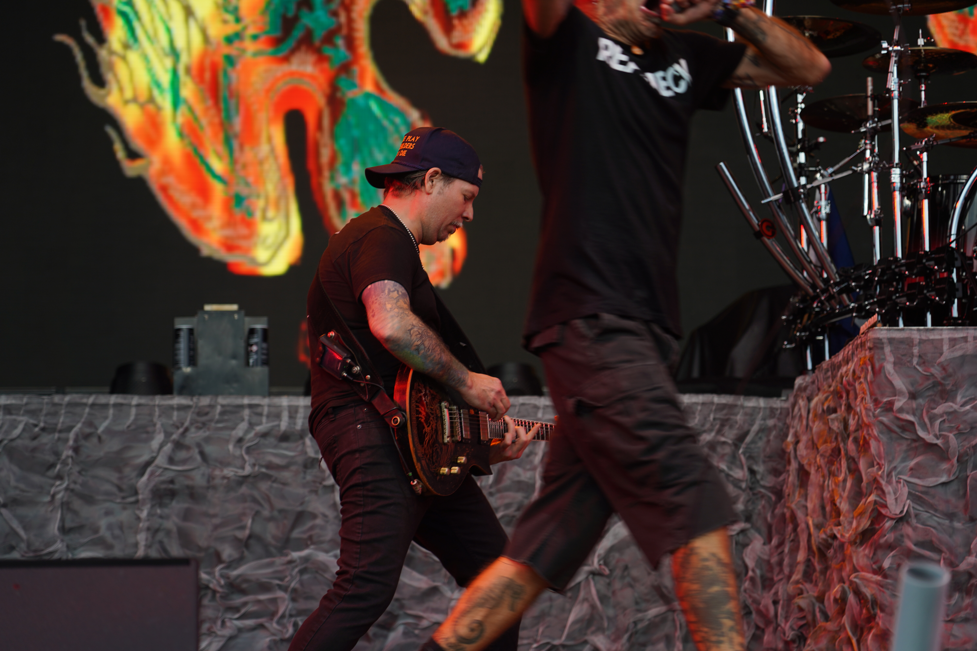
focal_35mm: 105
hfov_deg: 19.5
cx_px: 488
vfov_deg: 13.0
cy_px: 326
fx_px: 2849
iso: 125
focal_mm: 105
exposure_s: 1/125
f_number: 4
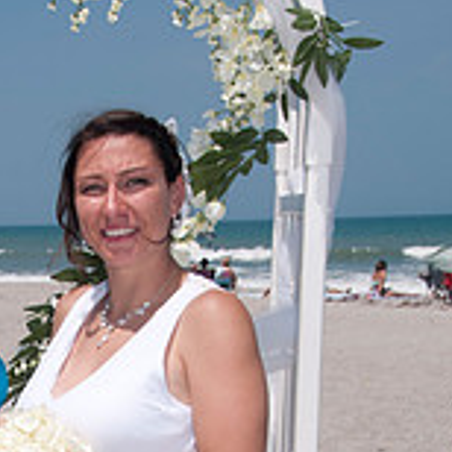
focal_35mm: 119
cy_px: 537
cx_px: 34
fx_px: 1758
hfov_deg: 14.5
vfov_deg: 14.2
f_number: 13
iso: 100
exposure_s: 1/250
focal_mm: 32
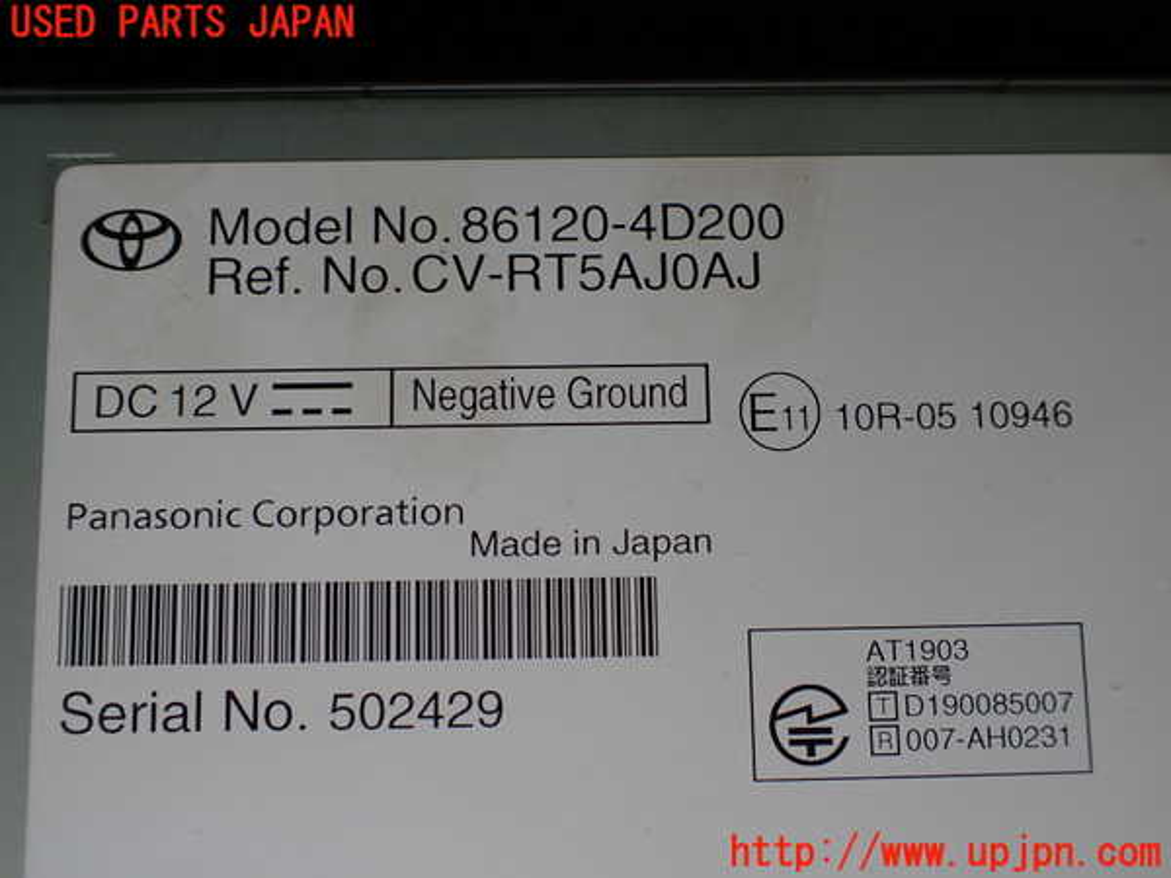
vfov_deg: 46.8
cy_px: 439
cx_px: 586
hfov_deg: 60.0
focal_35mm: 30
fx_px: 1015
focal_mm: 5.4
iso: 100
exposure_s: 1/200
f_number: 2.3
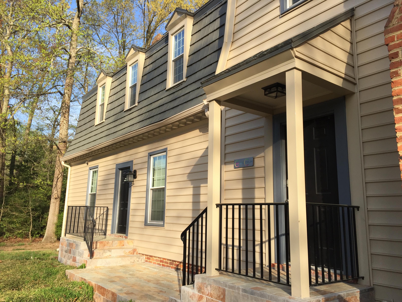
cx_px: 201
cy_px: 151
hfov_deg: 61.7
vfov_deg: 48.2
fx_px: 337
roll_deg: -1.4
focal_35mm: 29
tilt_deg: +10.1
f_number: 2.2
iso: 32
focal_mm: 4.15
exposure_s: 1/682
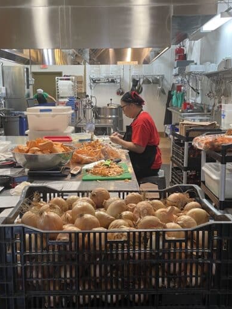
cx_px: 108
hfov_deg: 35.9
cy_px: 157
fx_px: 357
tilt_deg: -11.3
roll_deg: +0.3
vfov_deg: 46.8
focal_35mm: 40
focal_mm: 4.2
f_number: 1.6
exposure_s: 1/60
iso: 100
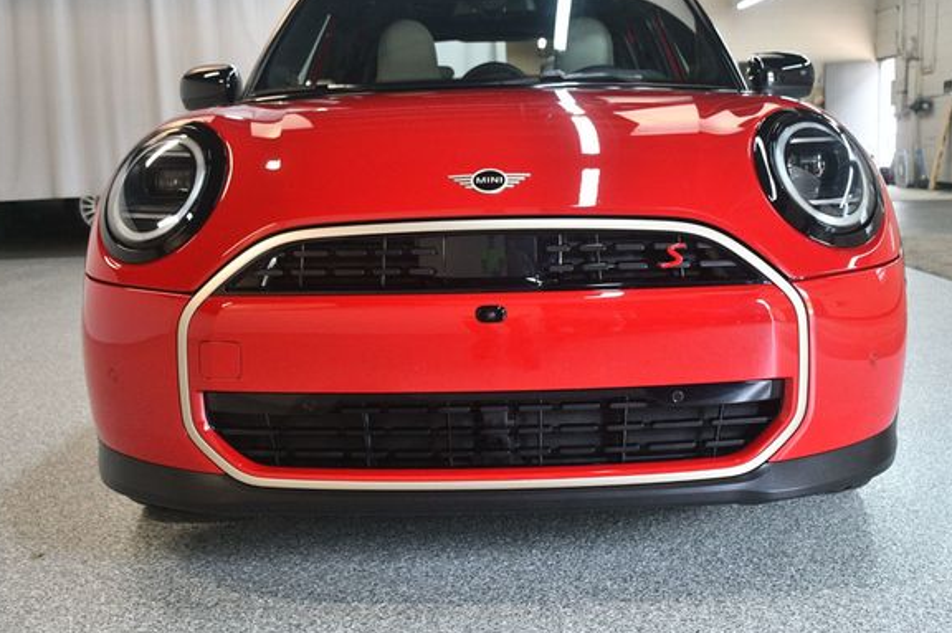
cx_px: 507
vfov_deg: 33.3
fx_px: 1057
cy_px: 316
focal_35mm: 40
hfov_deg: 48.5
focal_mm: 24
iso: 1400
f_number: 3.8
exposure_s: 1/125
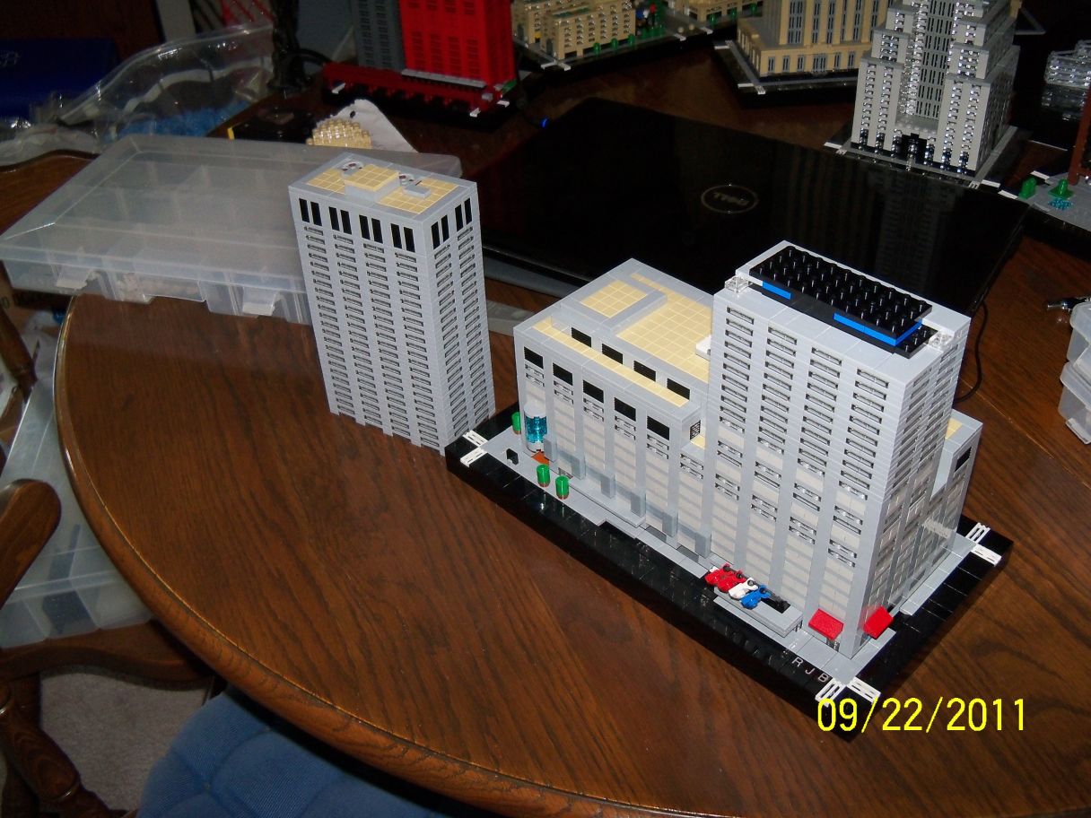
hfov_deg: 52.6
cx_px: 546
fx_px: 1103
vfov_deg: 40.7
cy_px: 409
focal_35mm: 35
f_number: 3.5
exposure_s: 1/30
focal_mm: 6.2
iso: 200
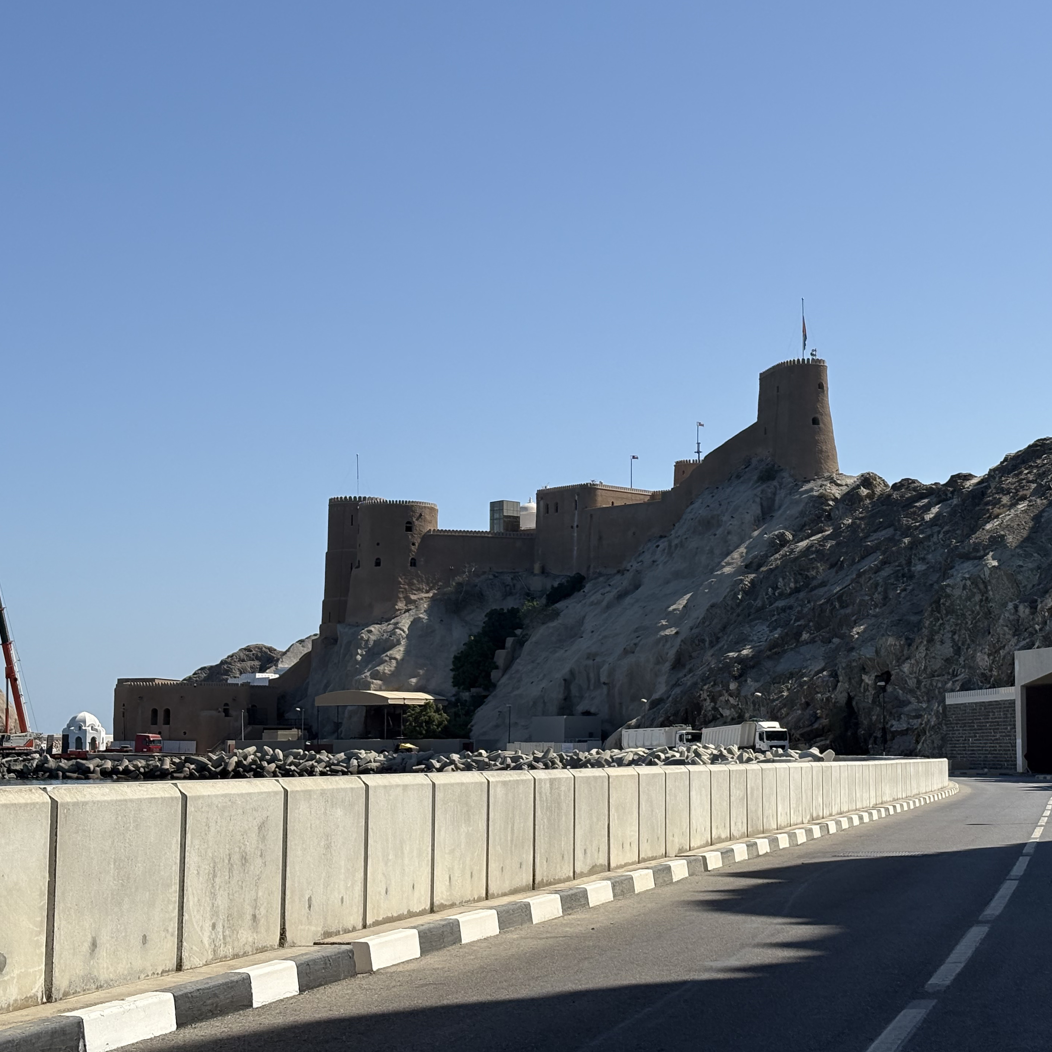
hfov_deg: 26.4
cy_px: 529
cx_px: 634
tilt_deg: +6.0
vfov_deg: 26.5
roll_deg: +0.2
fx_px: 2235
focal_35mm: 65
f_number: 1.6
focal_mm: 5.96
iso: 32
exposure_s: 1/4630
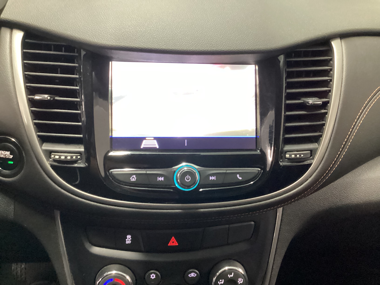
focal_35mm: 31
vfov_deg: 45.4
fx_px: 340
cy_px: 142
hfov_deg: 58.4
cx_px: 190
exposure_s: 1/15
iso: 800
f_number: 2.4
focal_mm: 3.3
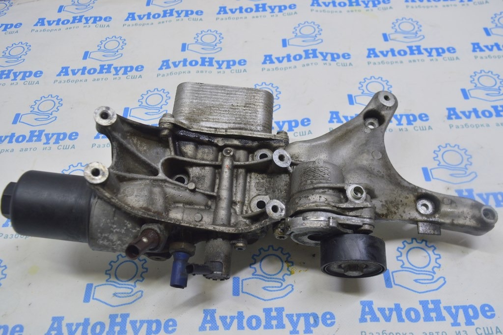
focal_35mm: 33
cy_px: 168
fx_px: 461
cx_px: 252
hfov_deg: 57.3
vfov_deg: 39.9
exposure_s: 1/25
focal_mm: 22
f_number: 5.6
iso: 400
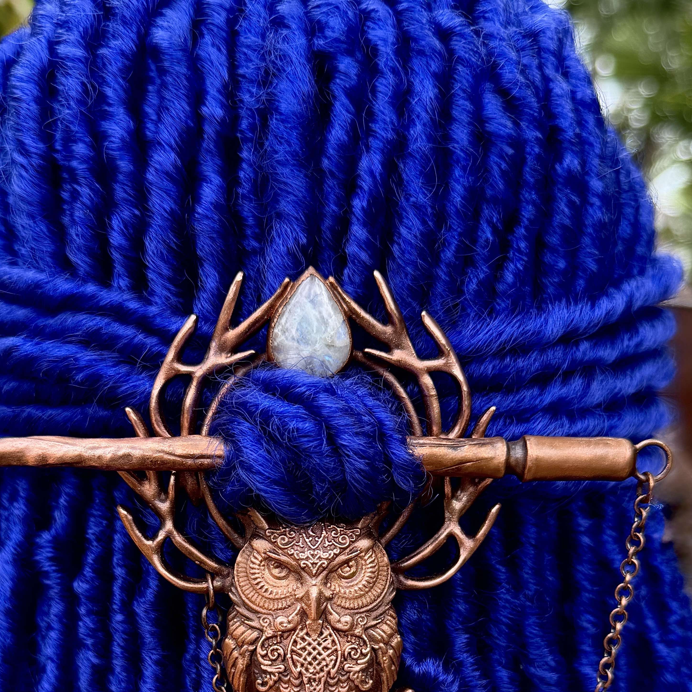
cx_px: 302
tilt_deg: -15.7
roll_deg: -0.3
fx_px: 950
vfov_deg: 38.5
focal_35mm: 42
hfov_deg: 40.0
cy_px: 555
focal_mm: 6.76
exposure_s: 1/695
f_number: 1.78
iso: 80
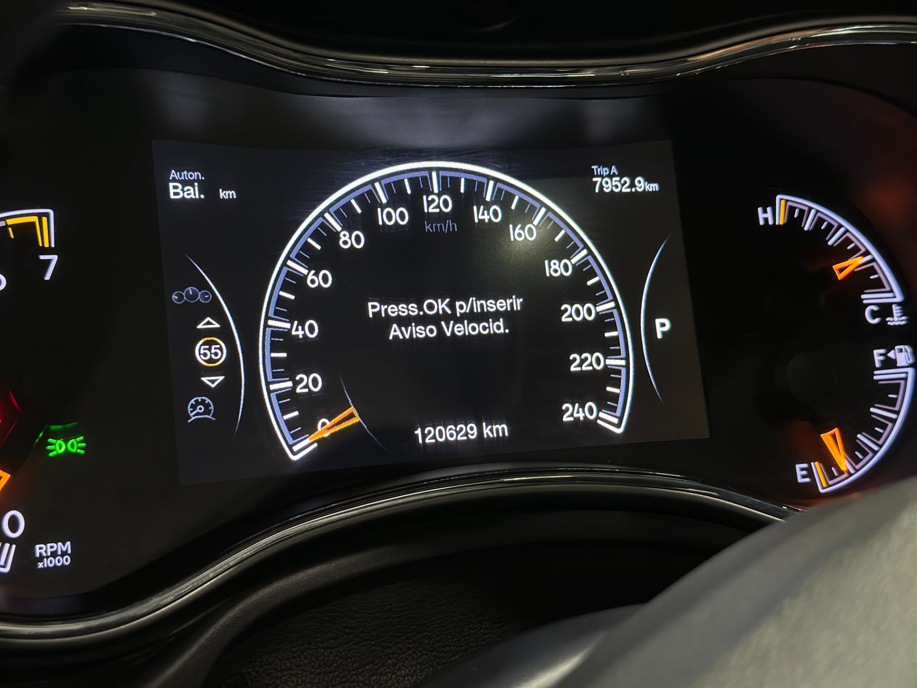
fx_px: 1272
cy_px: 344
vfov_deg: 30.3
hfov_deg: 39.7
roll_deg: -0.8
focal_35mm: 48
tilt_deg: -10.4
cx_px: 458
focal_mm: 6.86
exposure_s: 1/40
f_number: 1.78
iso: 320
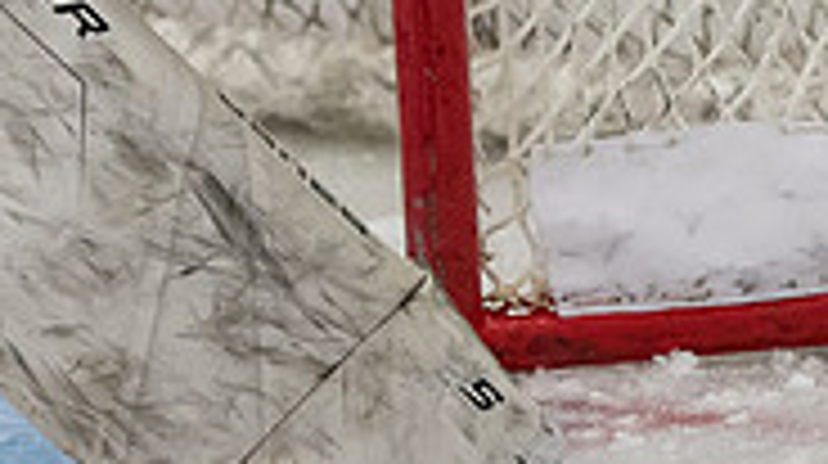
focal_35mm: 1045
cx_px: -217
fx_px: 22917
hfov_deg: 2.1
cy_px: -391
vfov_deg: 1.2
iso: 2500
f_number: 3.5
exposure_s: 1/800
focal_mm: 180
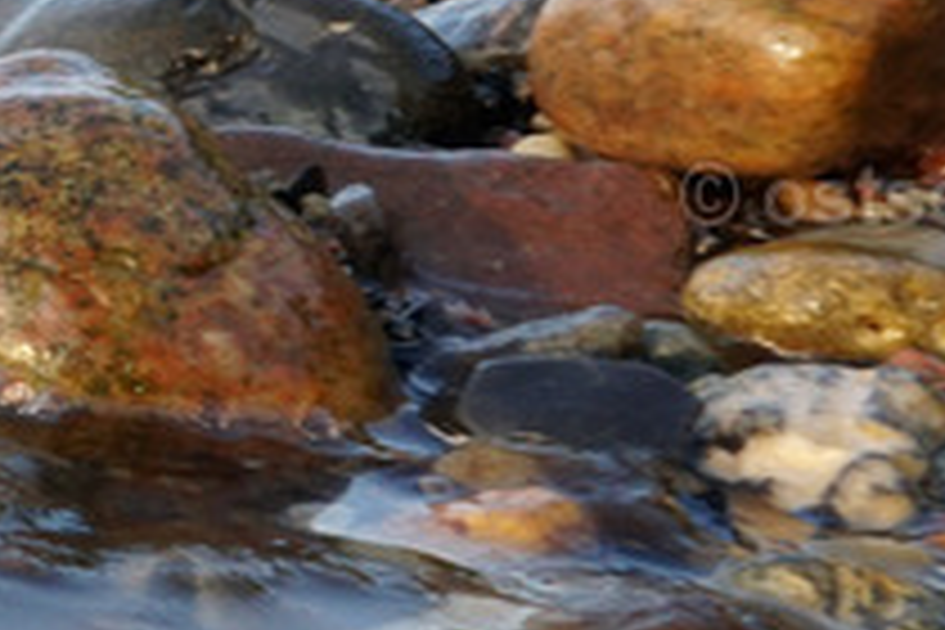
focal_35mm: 80
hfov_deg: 15.8
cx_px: -1202
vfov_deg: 16.8
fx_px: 2111
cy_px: 97
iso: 500
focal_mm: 11
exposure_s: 1/80
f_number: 16
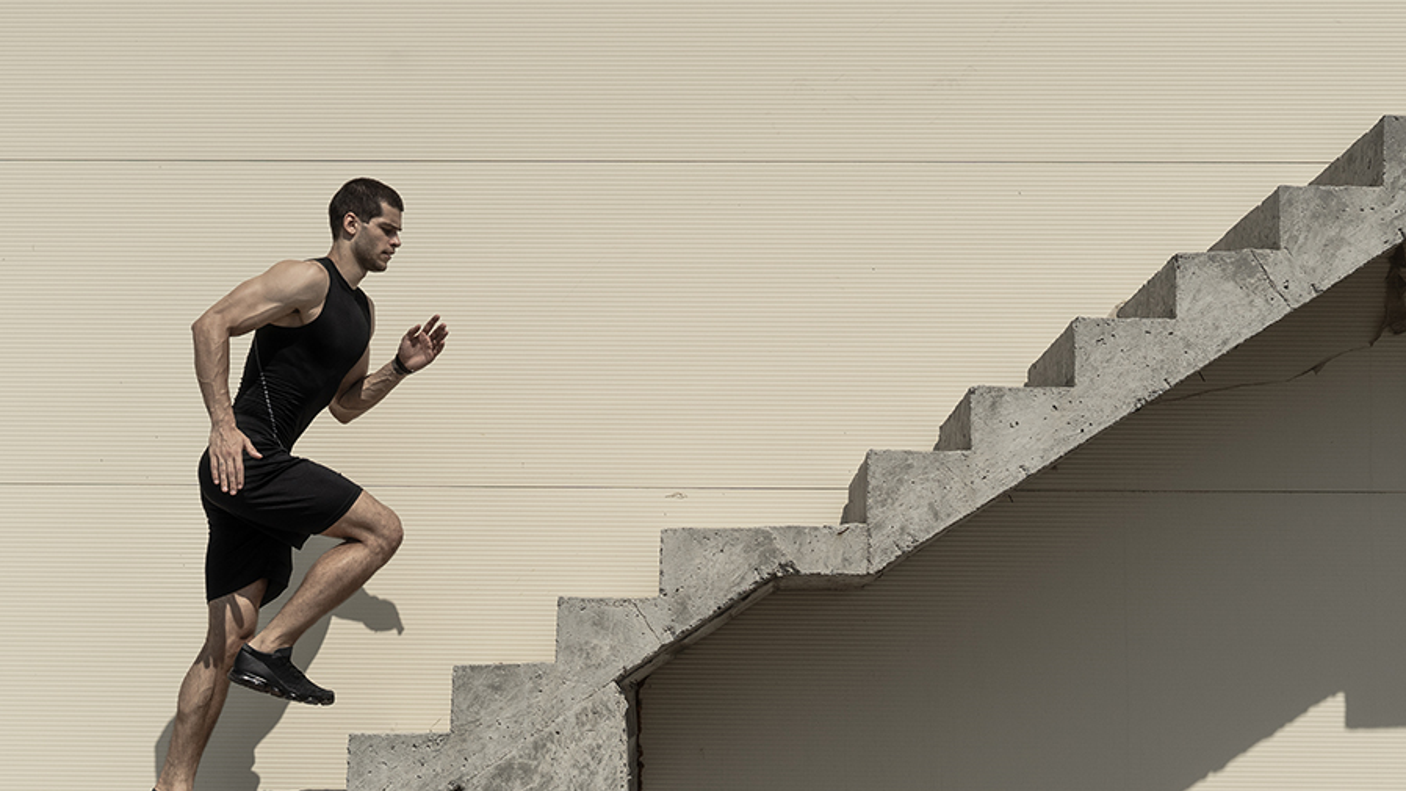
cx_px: 651
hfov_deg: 30.1
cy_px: 396
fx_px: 2610
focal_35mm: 70
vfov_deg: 17.2
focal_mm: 50
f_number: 4.5
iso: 200
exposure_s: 1/6400
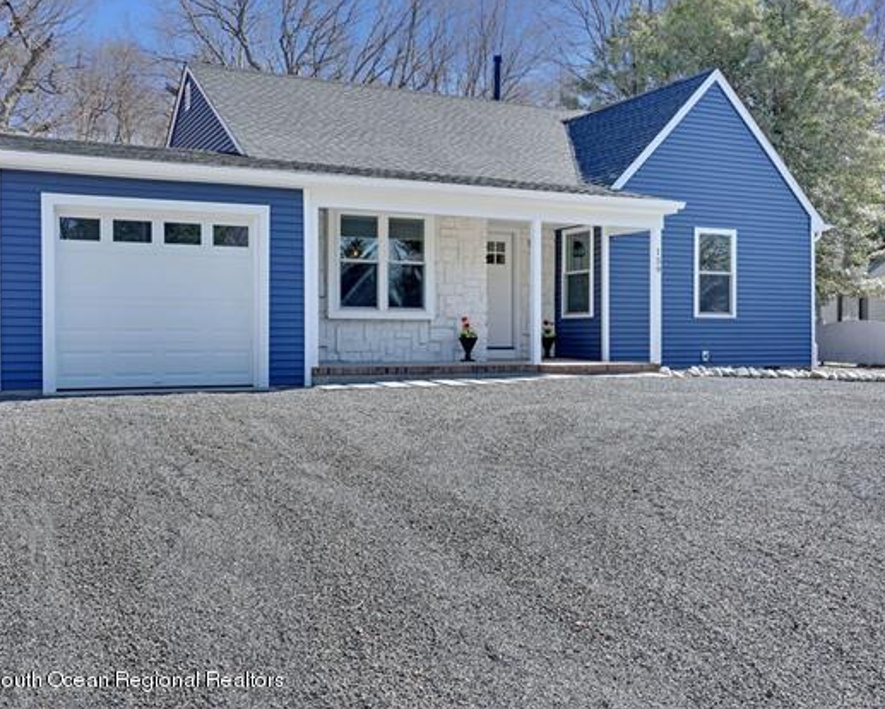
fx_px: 943
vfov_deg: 41.2
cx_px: 413
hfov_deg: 50.2
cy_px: 346
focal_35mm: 36
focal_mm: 31
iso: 100
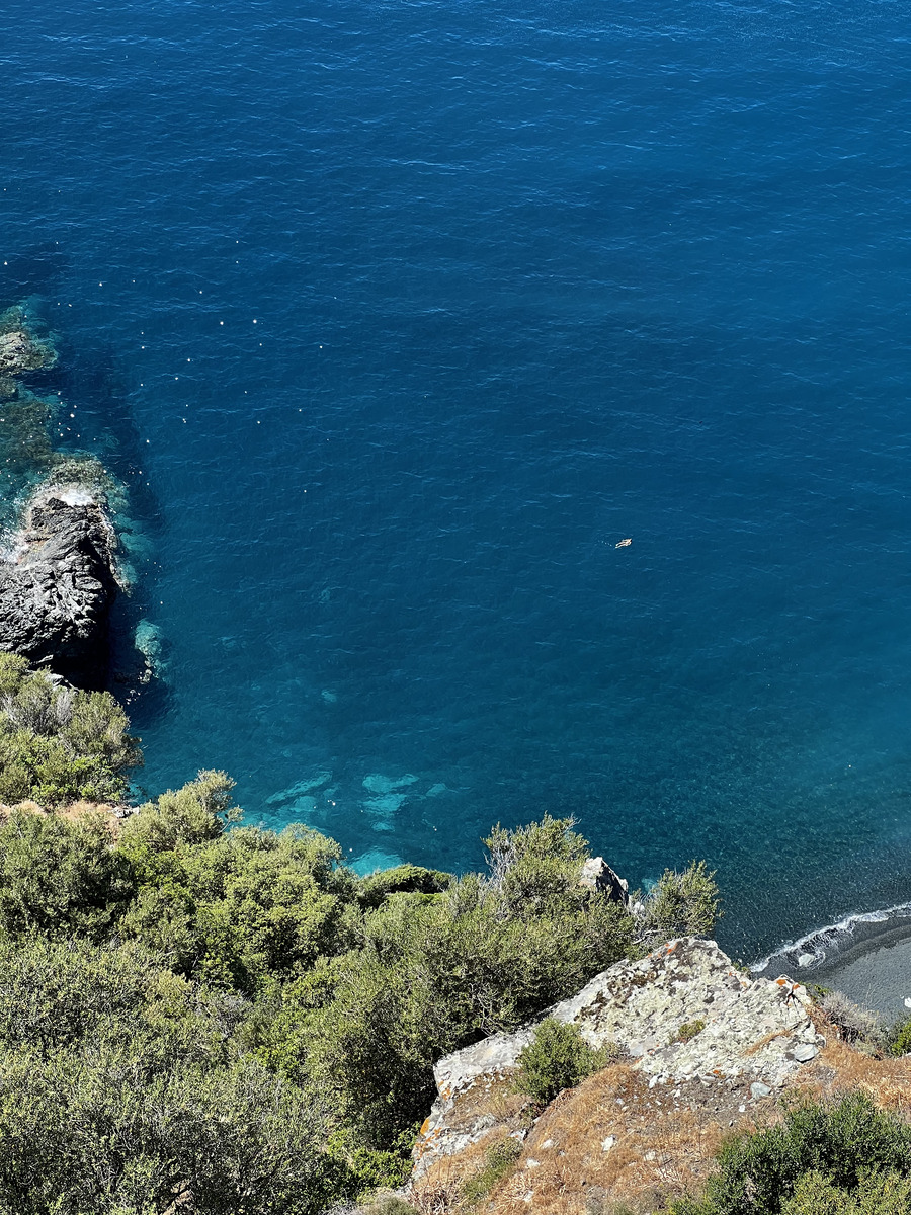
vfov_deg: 25.3
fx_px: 2702
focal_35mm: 77
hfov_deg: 19.1
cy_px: 608
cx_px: 456
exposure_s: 1/219
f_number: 2.8
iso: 32
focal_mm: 9
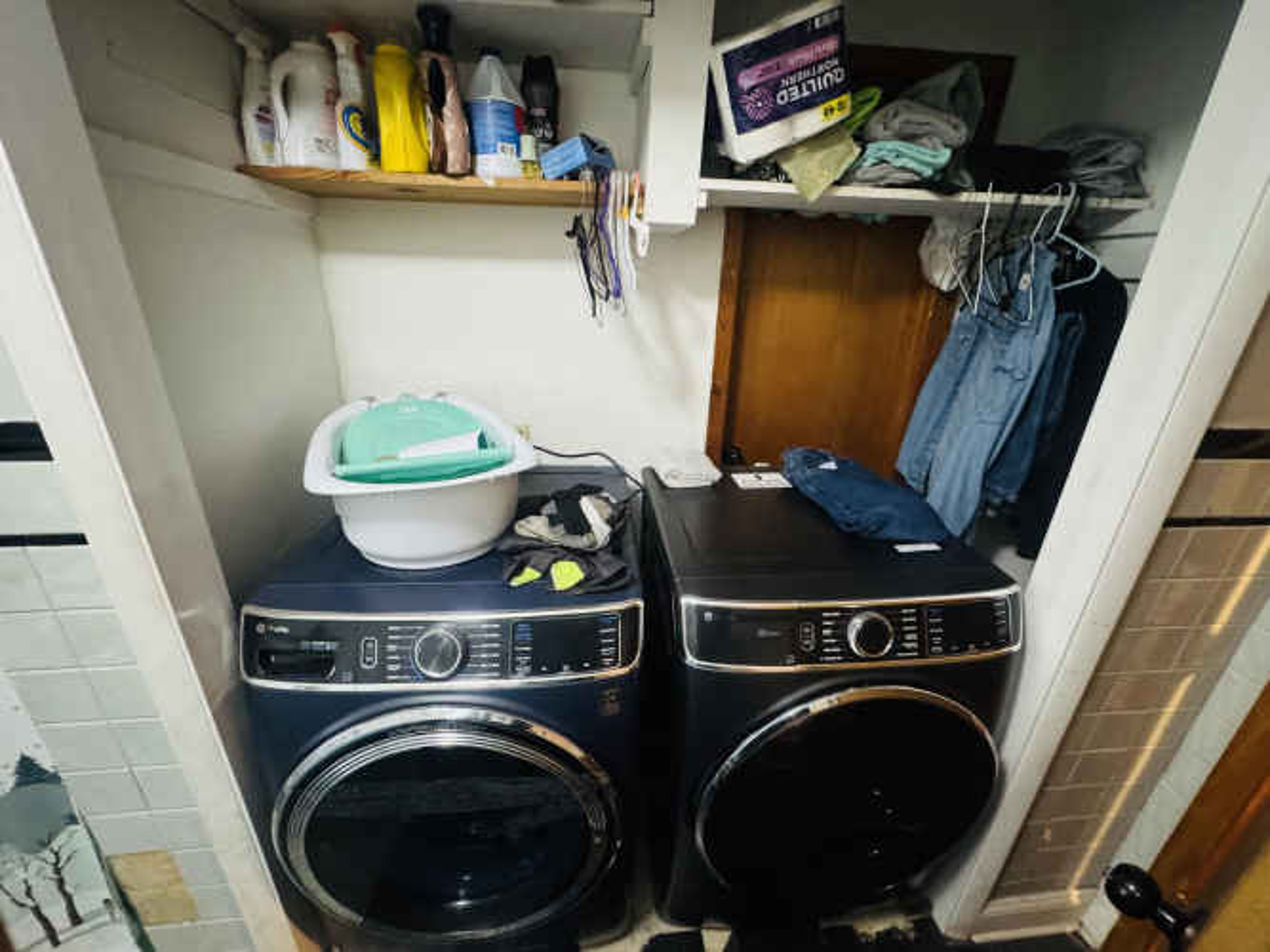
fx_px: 514
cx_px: 635
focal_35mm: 14
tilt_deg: -21.4
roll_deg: -2.0
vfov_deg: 85.7
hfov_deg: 102.1
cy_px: 476
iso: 1250
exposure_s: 1/40
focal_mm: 2.22
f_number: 2.2
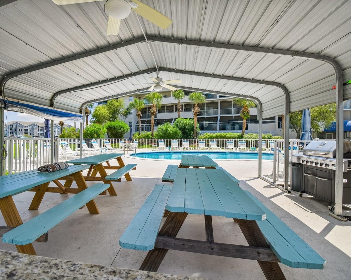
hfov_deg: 89.3
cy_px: 139
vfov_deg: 77.0
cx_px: 155
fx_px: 177
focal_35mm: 17
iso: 100
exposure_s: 1/200
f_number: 7.1
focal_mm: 10
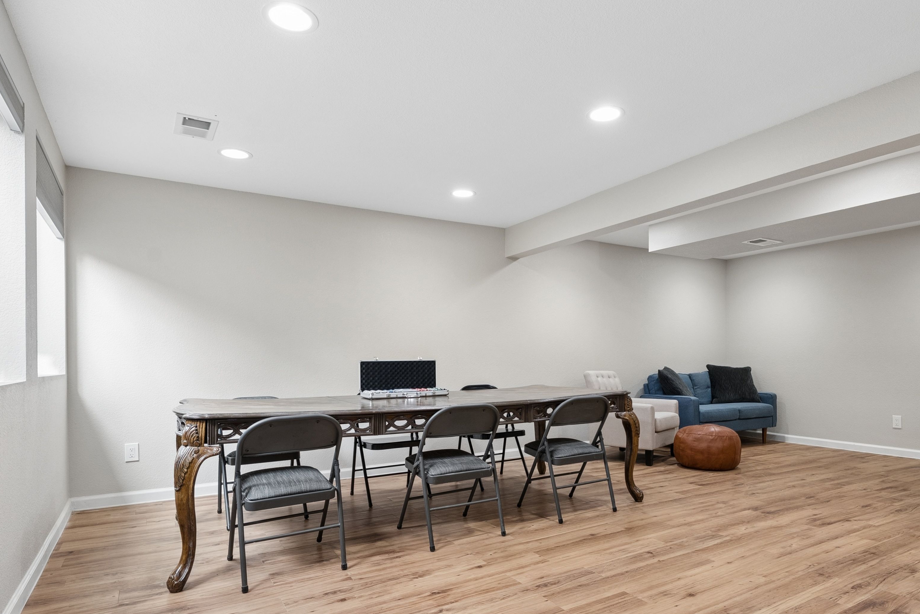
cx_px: 502
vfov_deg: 56.9
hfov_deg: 78.4
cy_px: 363
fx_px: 563
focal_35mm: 22
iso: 500
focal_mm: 16
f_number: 8
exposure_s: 1/20
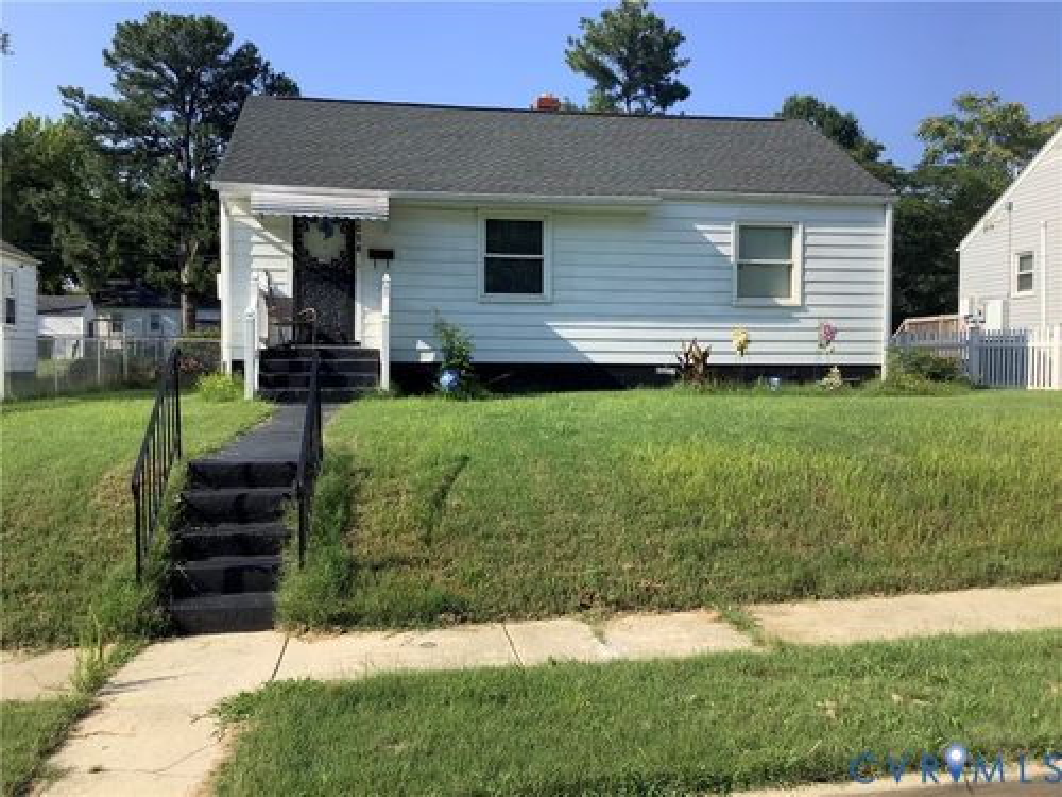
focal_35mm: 31
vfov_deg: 45.4
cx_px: 531
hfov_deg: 58.4
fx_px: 951
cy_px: 398
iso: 25
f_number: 2.4
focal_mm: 3.3
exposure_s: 1/905
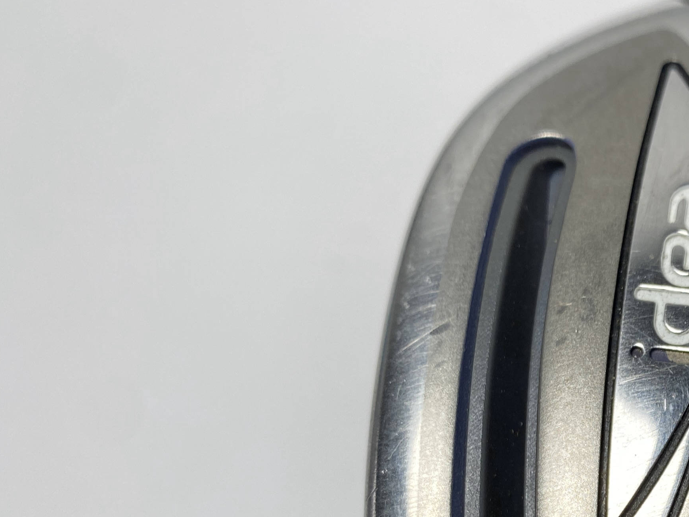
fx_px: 1154
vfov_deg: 24.0
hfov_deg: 29.8
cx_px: 765
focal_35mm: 58
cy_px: 526
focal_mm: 4.25
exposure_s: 1/294
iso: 32
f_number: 1.8
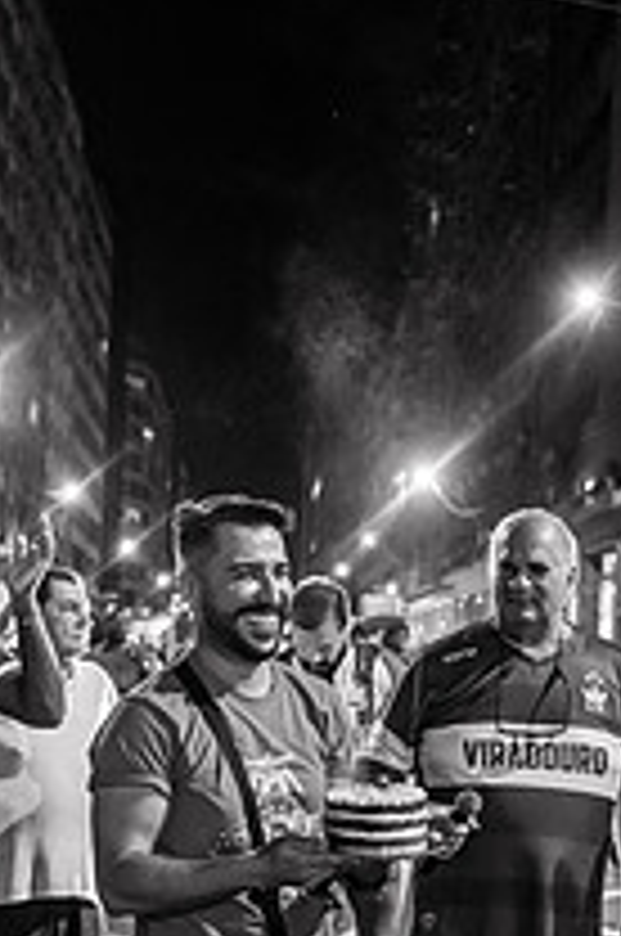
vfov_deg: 37.3
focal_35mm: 52
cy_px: 698
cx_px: 284
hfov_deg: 25.9
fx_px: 1350
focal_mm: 24
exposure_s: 1/200
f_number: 2.2
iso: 2500
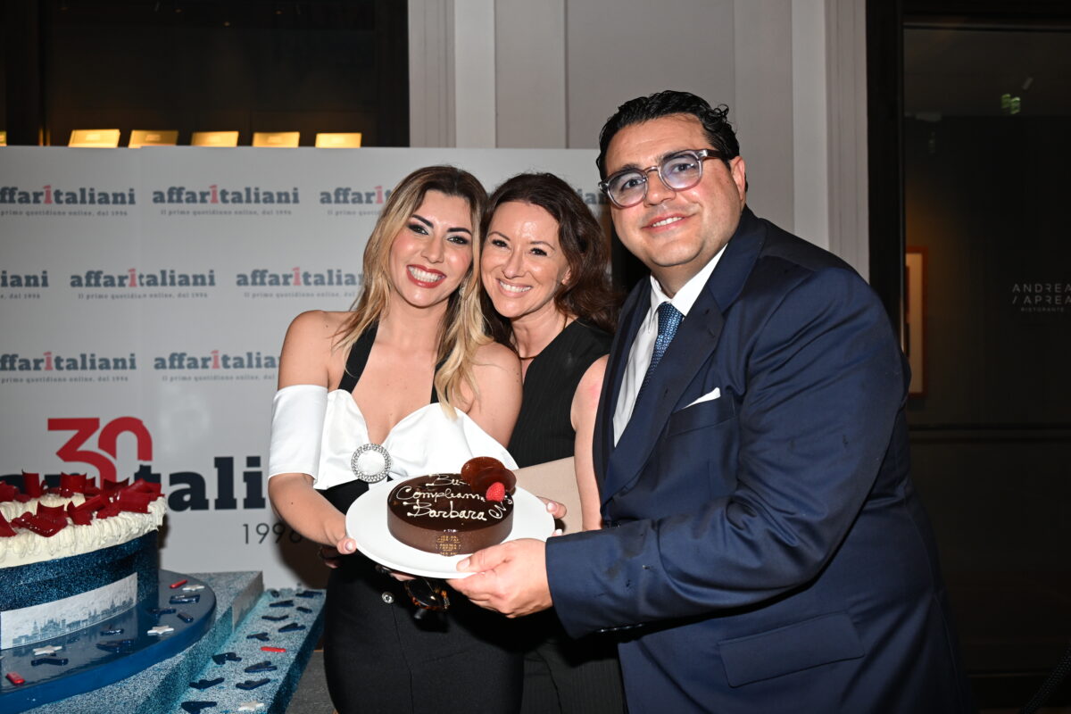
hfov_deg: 60.3
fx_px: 922
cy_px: 357
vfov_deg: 42.3
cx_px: 536
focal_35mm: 31
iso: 1000
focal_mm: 31
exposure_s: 1/100
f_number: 4.5
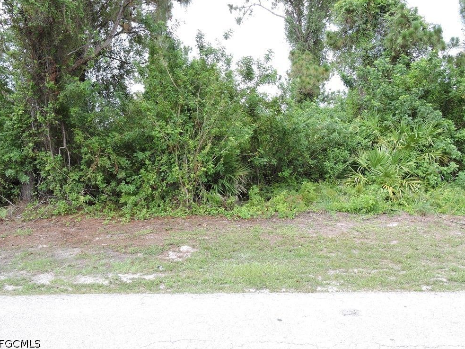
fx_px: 336
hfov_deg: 69.4
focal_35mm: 25
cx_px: 237
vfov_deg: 54.9
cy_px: 169
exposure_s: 1/200
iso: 100
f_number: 3.3
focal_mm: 4.3
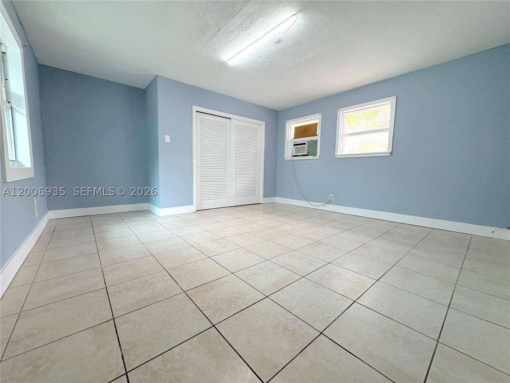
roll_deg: -1.3
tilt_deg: -5.1
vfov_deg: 85.7
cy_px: 192
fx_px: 206
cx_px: 255
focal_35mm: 14
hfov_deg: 102.1
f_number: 2.2
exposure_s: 1/120
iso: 160
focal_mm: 2.22
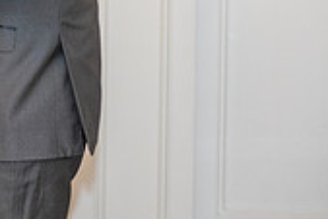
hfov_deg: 8.3
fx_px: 2188
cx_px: -213
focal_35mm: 240
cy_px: -139
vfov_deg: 5.7
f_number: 3.5
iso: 1250
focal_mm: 70
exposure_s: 1/200
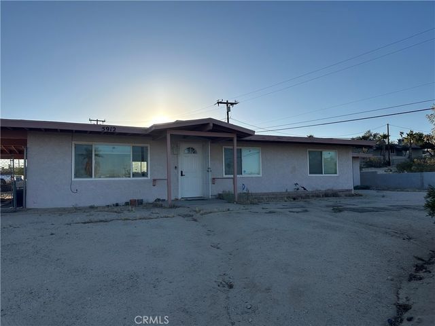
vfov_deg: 56.8
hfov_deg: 71.6
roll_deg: +0.2
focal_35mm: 24
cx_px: 218
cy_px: 163
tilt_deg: +3.4
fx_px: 302
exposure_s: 1/4762
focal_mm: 6.86
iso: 80
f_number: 1.78
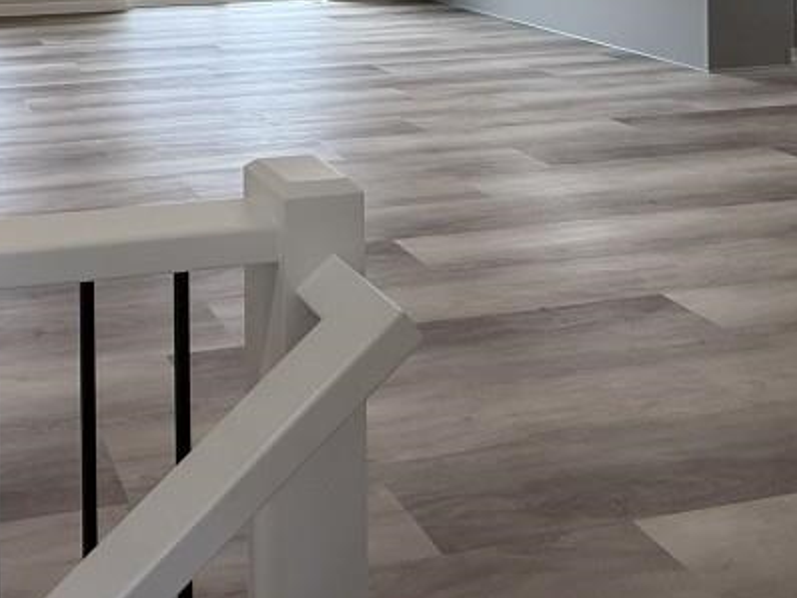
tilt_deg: -1.2
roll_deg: +0.5
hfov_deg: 43.9
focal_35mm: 36
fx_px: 829
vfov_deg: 31.9
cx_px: 0
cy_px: -146
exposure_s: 1/120
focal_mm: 2.22
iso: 80
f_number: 2.2
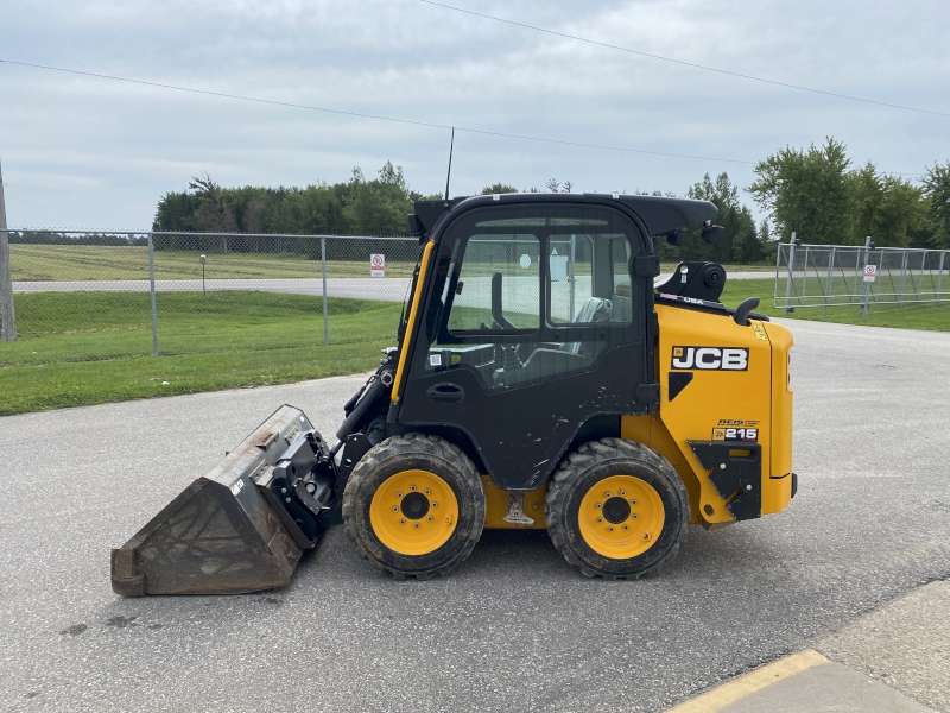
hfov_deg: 67.3
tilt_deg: -10.2
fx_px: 714
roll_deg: -1.8
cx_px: 475
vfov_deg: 53.1
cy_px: 356
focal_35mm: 26
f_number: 1.8
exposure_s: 1/2066
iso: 32
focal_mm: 4.25
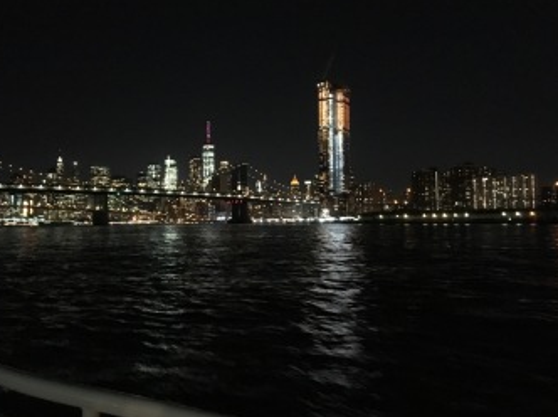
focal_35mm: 32
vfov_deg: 44.0
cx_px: 257
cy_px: 193
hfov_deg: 56.8
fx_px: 515
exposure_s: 1/15
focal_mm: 4.15
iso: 1250
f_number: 2.2
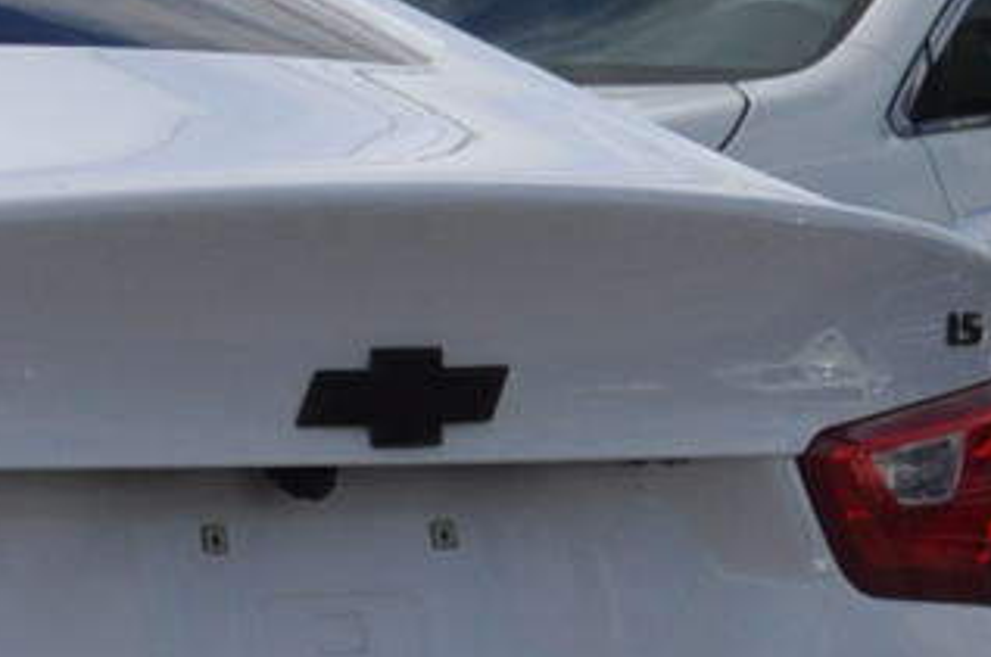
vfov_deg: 2.5
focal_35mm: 556
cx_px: -1820
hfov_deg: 3.6
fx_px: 15292
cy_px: 240
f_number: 11
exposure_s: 1/500
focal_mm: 55
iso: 200
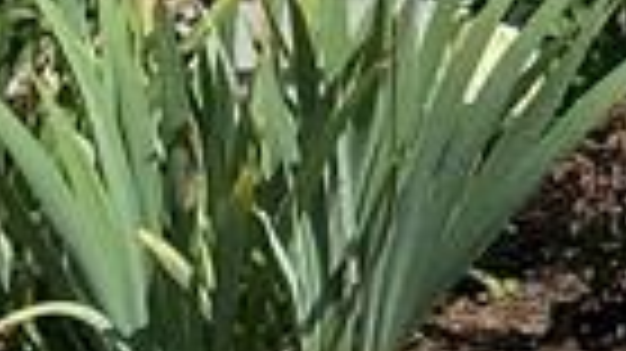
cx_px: 1765
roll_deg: -0.4
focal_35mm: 209
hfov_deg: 8.8
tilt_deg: +3.7
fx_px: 3467
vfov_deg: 5.3
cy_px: -832
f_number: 1.8
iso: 32
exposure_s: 1/2410
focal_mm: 4.25
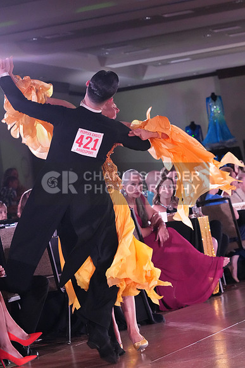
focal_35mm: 129
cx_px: 122
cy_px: 184
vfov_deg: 15.9
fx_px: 1316
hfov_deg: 10.6
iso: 8000
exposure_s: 1/400
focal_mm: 86
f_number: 5.6
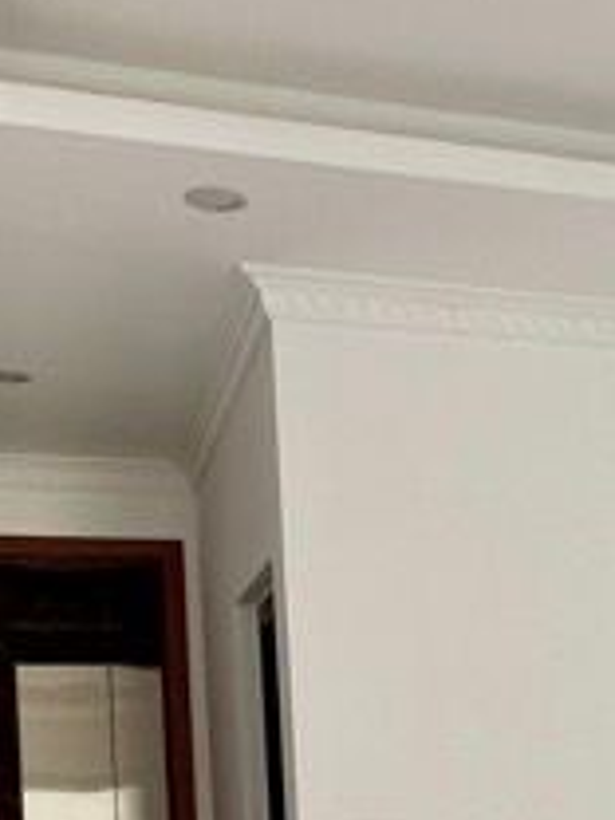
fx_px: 1635
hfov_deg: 19.9
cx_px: 753
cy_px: 855
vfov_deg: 26.4
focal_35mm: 69
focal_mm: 2.22
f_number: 2.2
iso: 64
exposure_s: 1/99
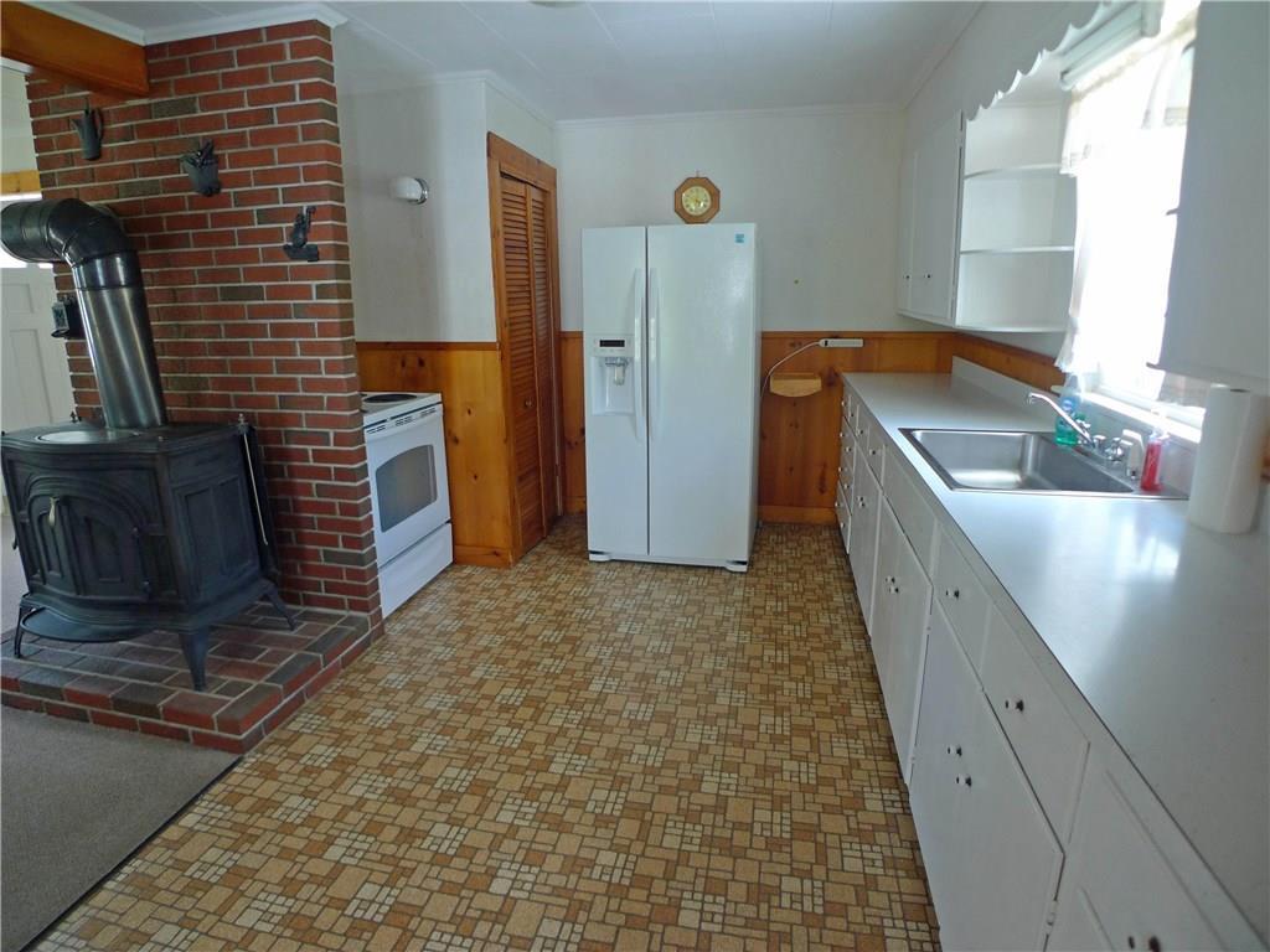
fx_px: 881
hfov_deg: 71.6
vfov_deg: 56.8
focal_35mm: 24
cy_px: 476
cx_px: 635
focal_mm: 5.1
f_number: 2
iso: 125
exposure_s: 1/30
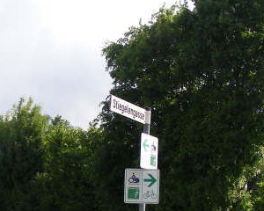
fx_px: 617
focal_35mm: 79
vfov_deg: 19.1
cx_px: 95
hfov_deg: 24.1
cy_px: 193
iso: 50
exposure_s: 1/114
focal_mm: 6.3
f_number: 3.5
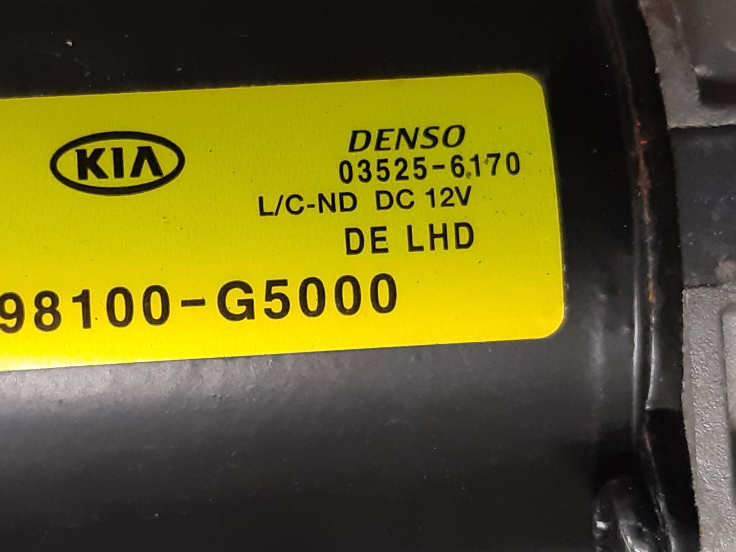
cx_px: 251
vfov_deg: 38.6
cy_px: 256
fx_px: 787
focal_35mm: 37
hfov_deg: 49.3
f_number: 1.7
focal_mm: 3.93
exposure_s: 1/50
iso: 160
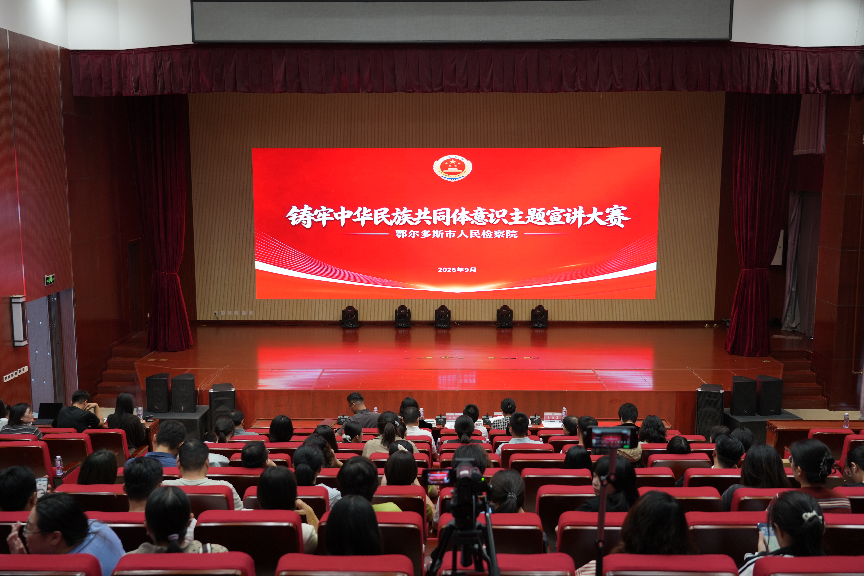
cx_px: 432
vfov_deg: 36.9
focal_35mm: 36
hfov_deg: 53.1
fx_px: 864
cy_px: 288
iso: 250
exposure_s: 1/40
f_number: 4
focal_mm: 36
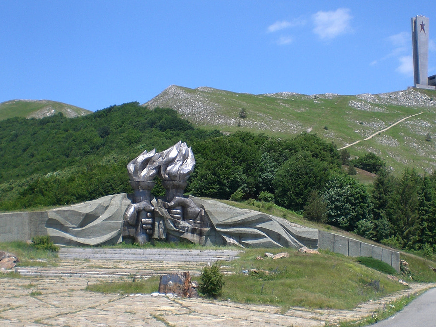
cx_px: 254
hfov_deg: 32.1
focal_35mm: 60
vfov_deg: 24.4
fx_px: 756
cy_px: 154
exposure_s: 1/400
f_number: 4.4
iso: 50
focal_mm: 6.3
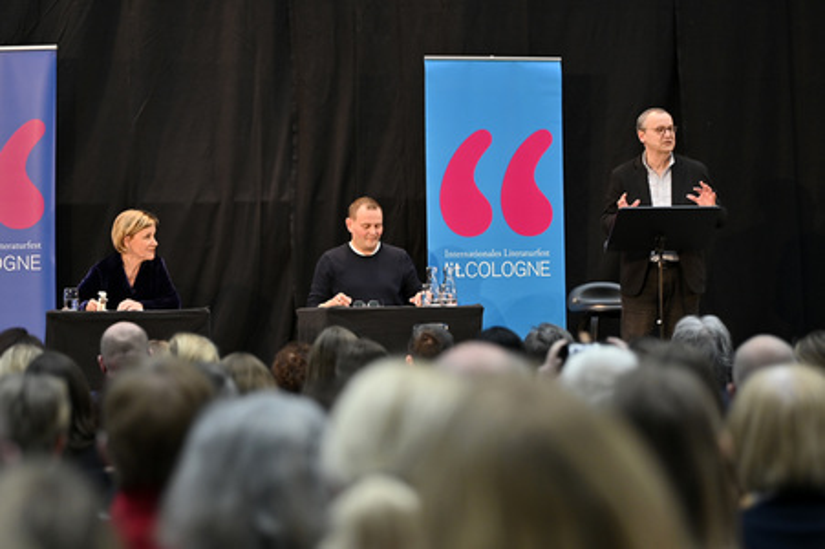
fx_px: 2244
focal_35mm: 98
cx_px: 412
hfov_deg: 20.8
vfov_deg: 13.9
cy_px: 274
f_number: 2.8
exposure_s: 1/400
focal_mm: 98
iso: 800
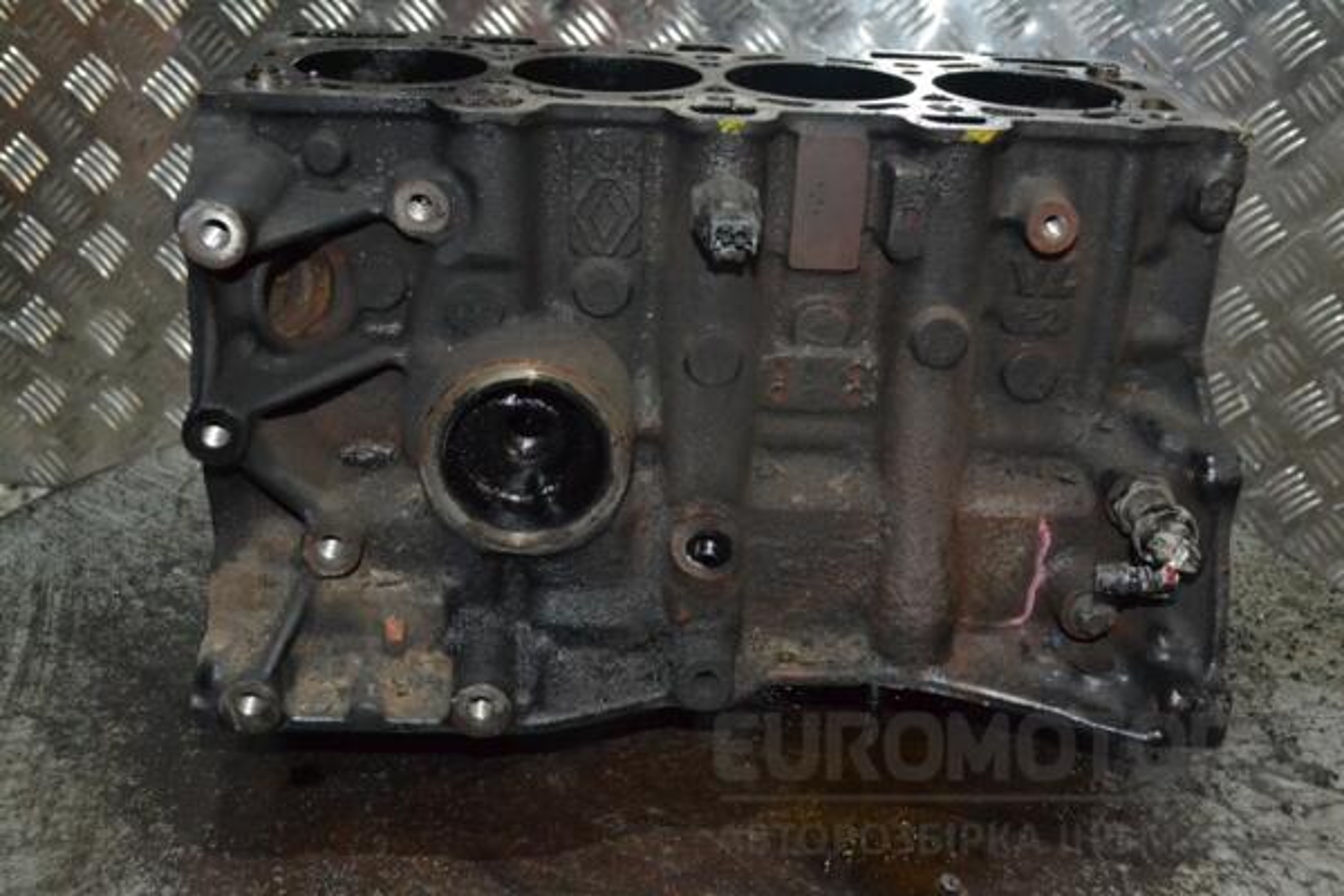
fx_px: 1624
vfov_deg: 30.8
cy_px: 448
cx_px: 672
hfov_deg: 45.0
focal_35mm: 44
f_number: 7.1
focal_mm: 29
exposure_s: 1/60
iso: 3200
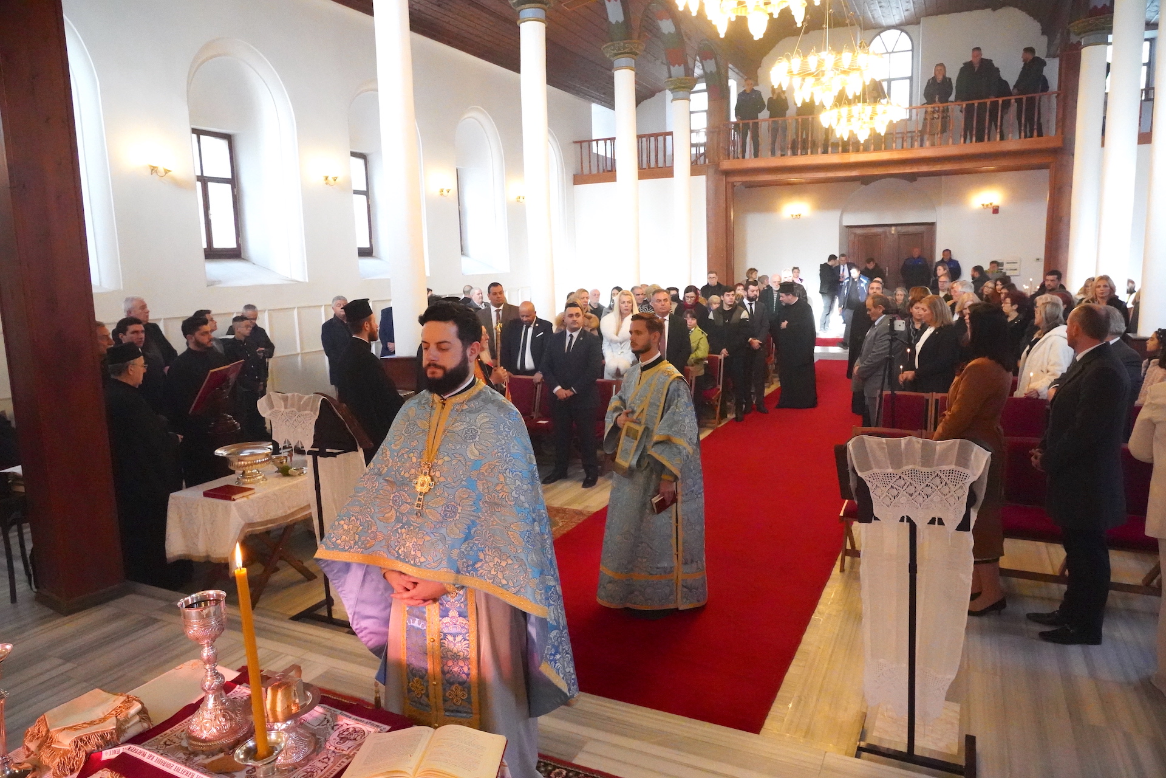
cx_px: 583
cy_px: 389
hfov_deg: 73.7
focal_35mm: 24
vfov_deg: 53.1
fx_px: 777
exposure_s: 1/800
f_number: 5.6
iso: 32000
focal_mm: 24
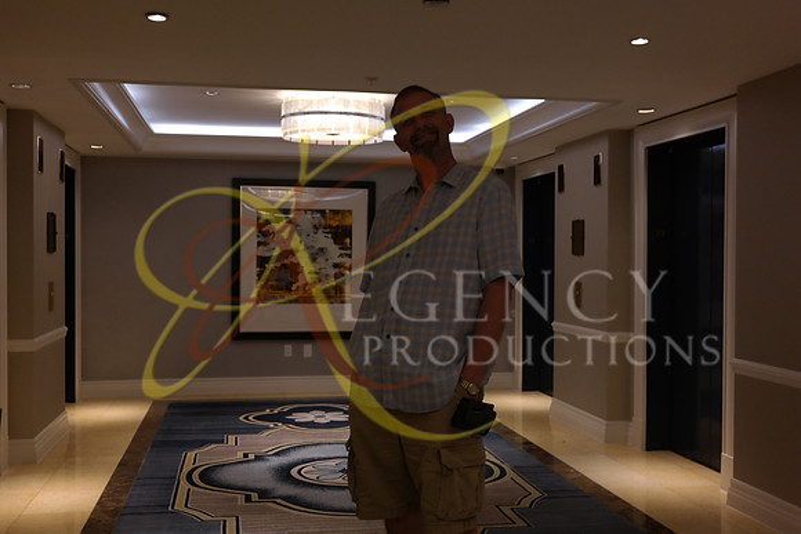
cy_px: 267
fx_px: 890
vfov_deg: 33.4
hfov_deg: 48.4
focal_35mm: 40
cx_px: 400
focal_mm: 26
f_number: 4
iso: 400
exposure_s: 1/30
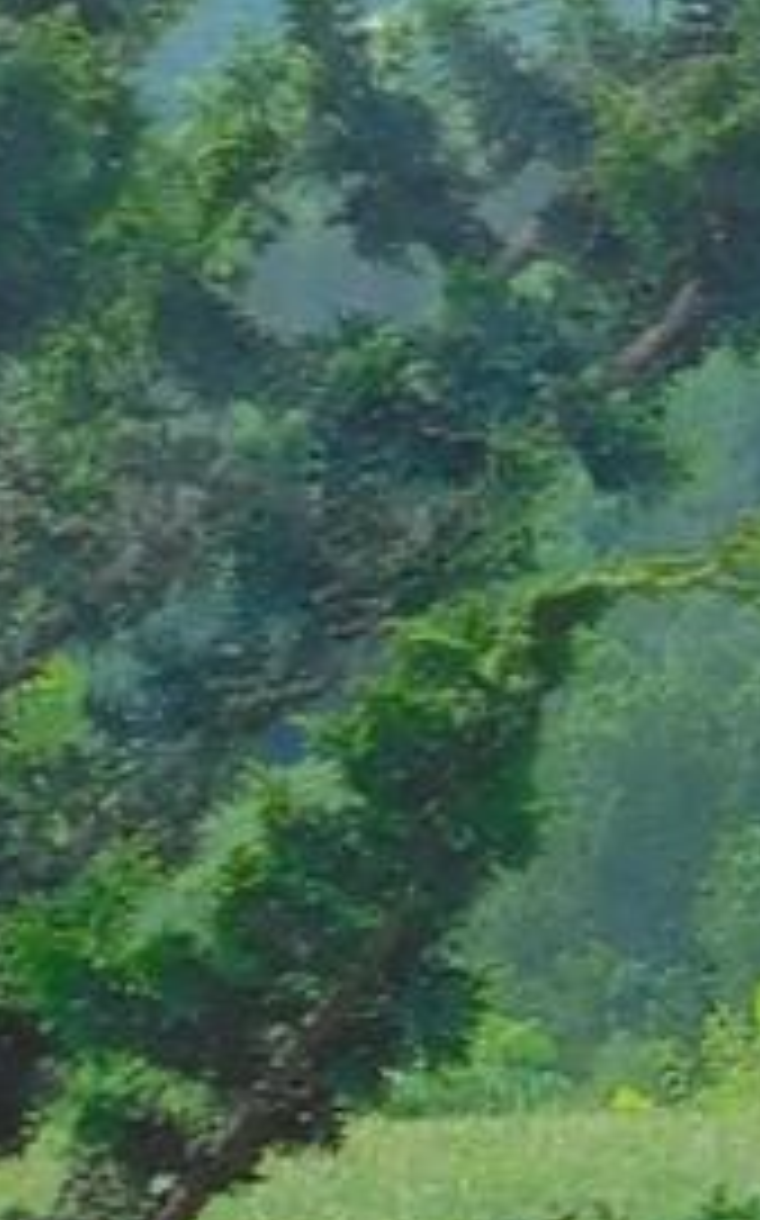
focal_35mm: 409
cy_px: 927
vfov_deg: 5.1
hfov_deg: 3.0
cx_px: 4119
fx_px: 13576
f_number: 3.8
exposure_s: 1/320
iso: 125
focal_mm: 9
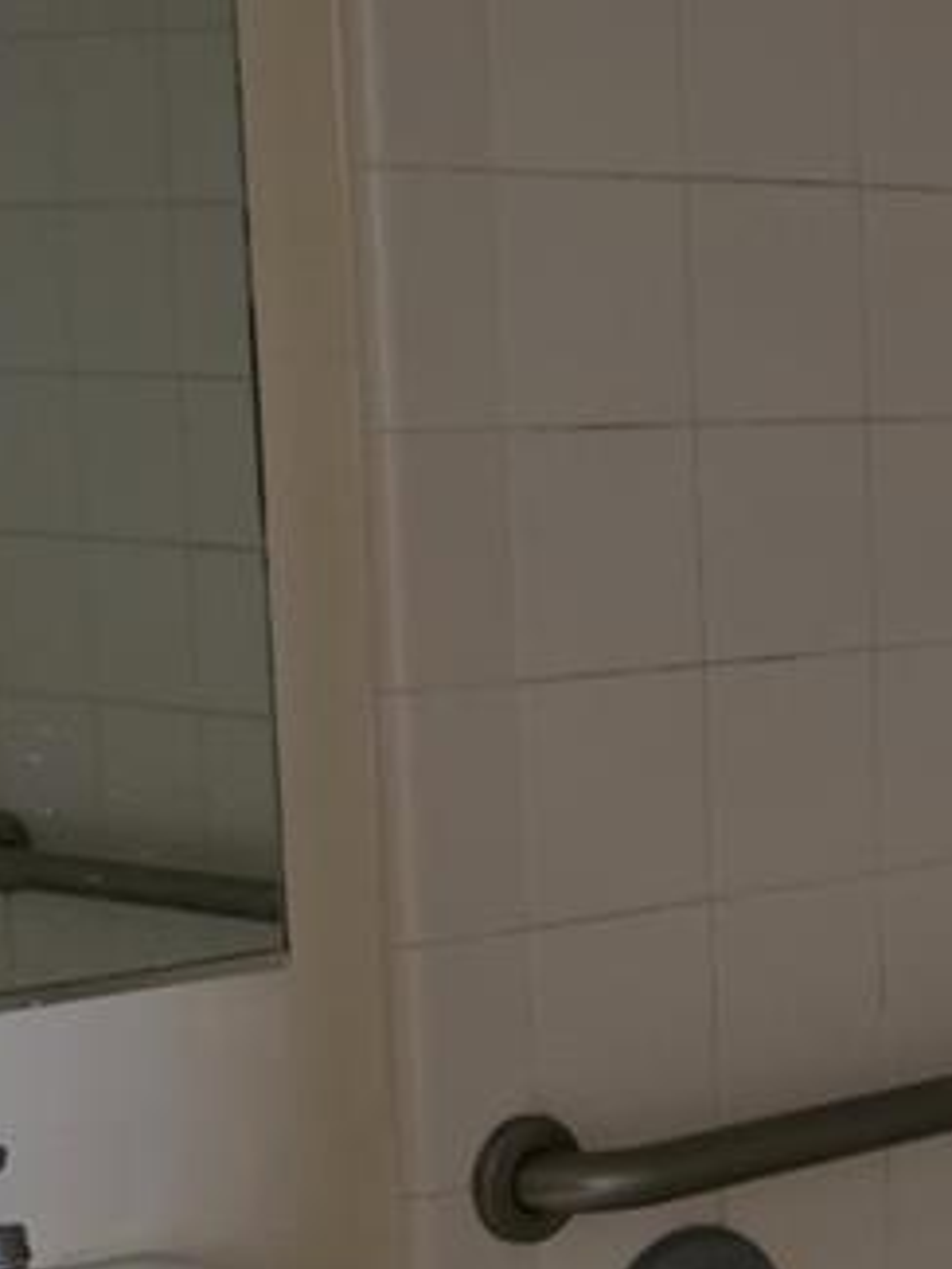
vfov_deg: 18.4
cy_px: 925
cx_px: 1586
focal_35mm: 106
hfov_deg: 12.9
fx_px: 3884
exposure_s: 1/30
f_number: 1.4
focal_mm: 6.5
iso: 800
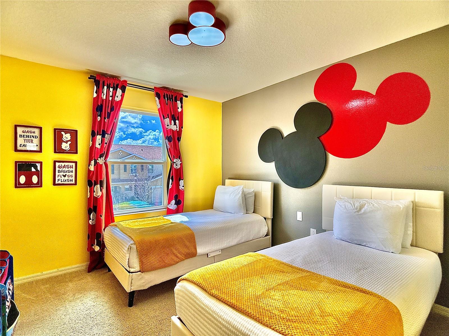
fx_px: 311
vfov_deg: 56.8
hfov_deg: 71.6
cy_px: 168
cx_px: 224
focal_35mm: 24
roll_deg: +0.2
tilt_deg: -0.6
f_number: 1.78
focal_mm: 6.76
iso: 80
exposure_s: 1/765
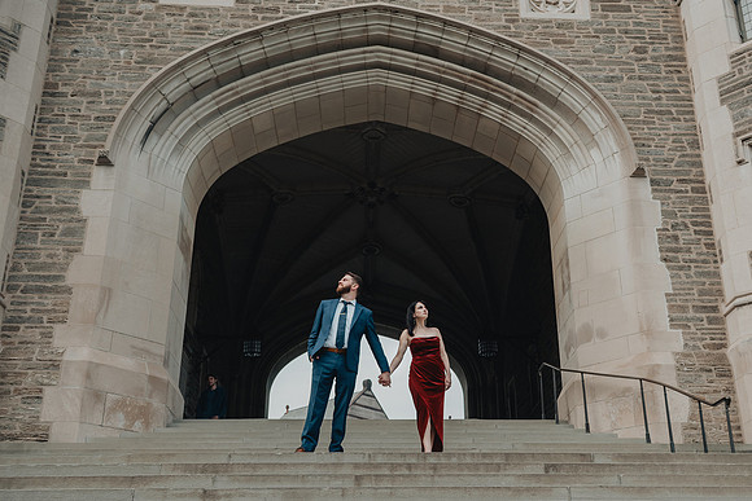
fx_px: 849
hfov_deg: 47.7
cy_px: 280
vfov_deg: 32.9
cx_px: 422
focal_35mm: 41
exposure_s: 1/800
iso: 400
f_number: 4
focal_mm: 36
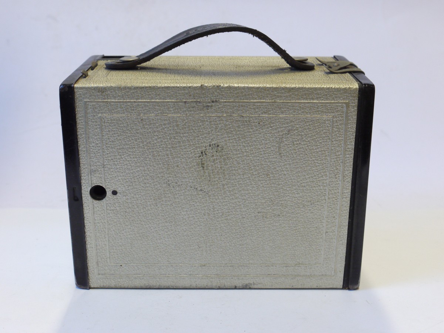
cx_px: 222
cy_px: 166
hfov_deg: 38.2
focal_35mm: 50
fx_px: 641
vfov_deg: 29.1
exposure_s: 1/40
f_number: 8
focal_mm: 25
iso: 800
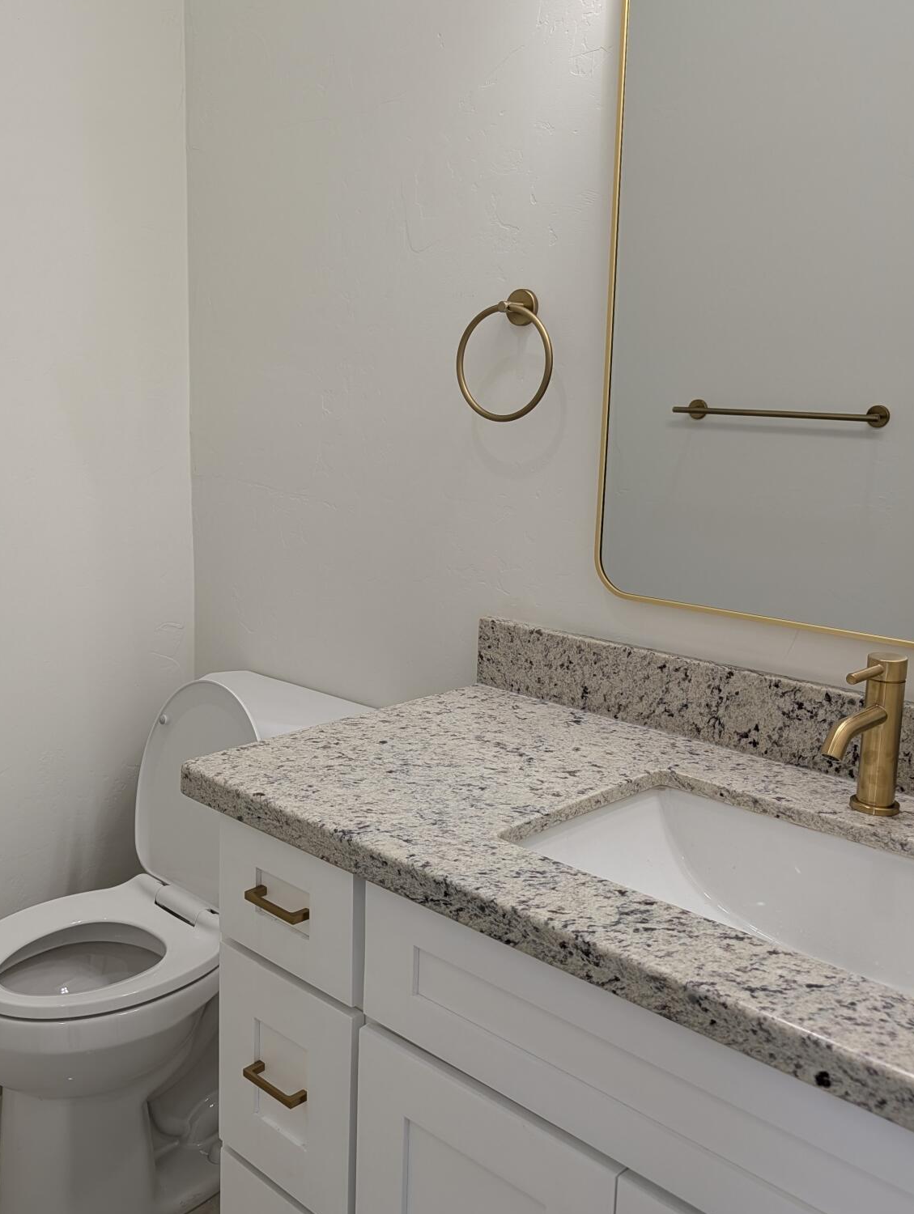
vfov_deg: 56.7
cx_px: 316
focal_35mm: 32
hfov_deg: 43.7
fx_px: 1124
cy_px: 576
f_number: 1.68
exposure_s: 1/60
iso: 23
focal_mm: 6.9
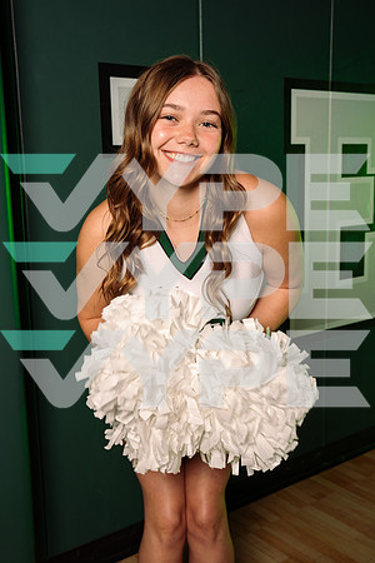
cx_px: 188
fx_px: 672
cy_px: 282
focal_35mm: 43
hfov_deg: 31.2
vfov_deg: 45.4
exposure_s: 1/200
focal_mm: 43
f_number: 7.1
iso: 200
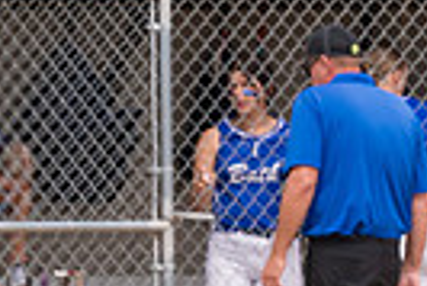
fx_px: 15519
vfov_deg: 1.1
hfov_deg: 1.6
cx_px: 767
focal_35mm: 1307
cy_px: 193
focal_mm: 200
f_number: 5.6
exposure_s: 1/1600
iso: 320
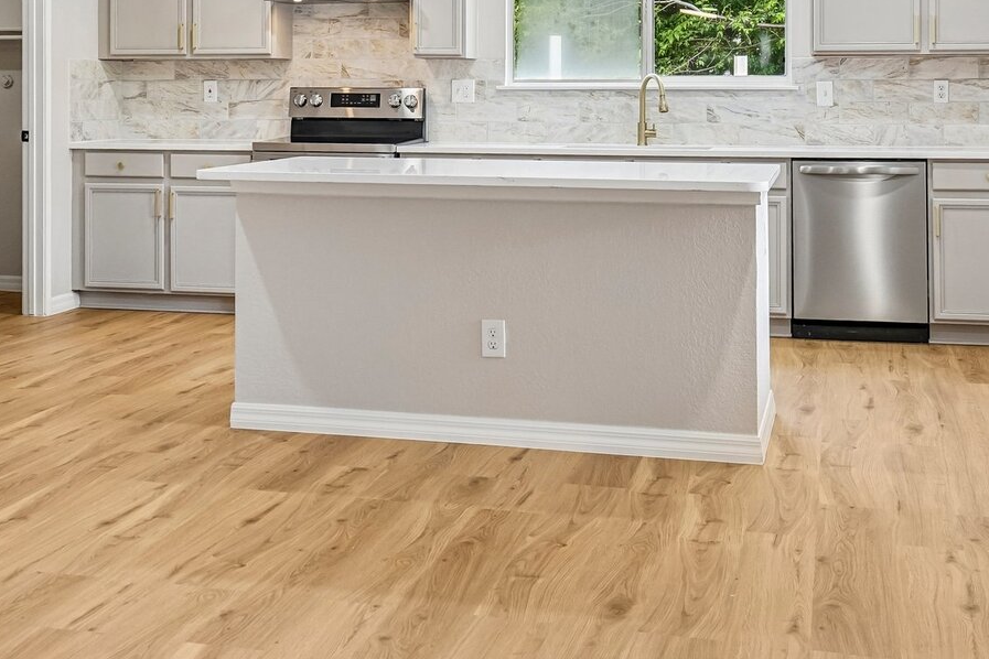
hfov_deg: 35.5
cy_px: 108
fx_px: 1538
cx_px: 391
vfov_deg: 23.7
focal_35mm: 56
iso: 400
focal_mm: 31
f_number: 8
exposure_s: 1/30
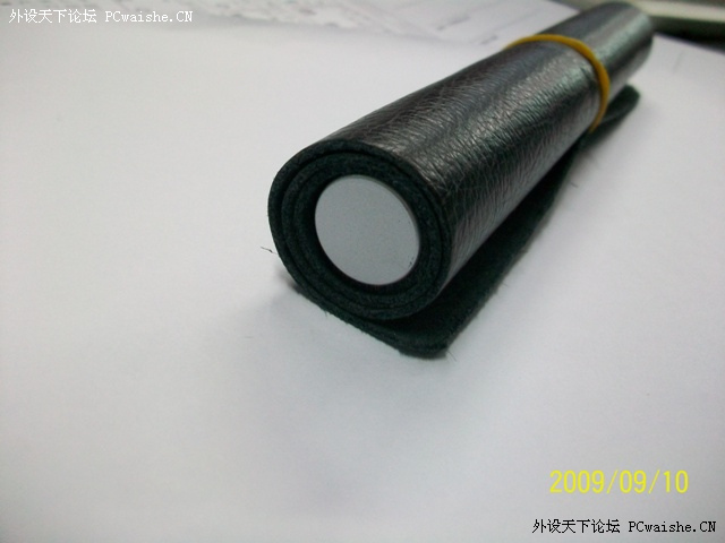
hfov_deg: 56.8
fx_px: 670
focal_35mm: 32
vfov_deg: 44.2
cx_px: 362
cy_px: 272
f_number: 2.8
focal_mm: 5.7
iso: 160
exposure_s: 1/30
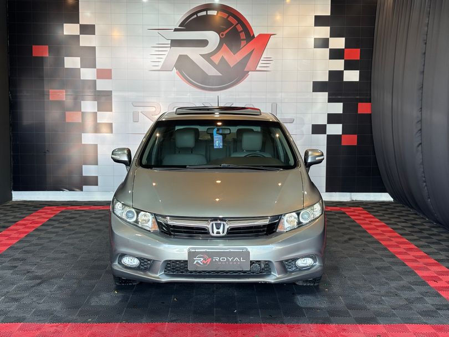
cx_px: 224
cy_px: 168
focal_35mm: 52
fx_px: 675
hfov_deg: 36.8
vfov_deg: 28.0
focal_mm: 5.96
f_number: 1.6
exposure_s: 1/170
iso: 40
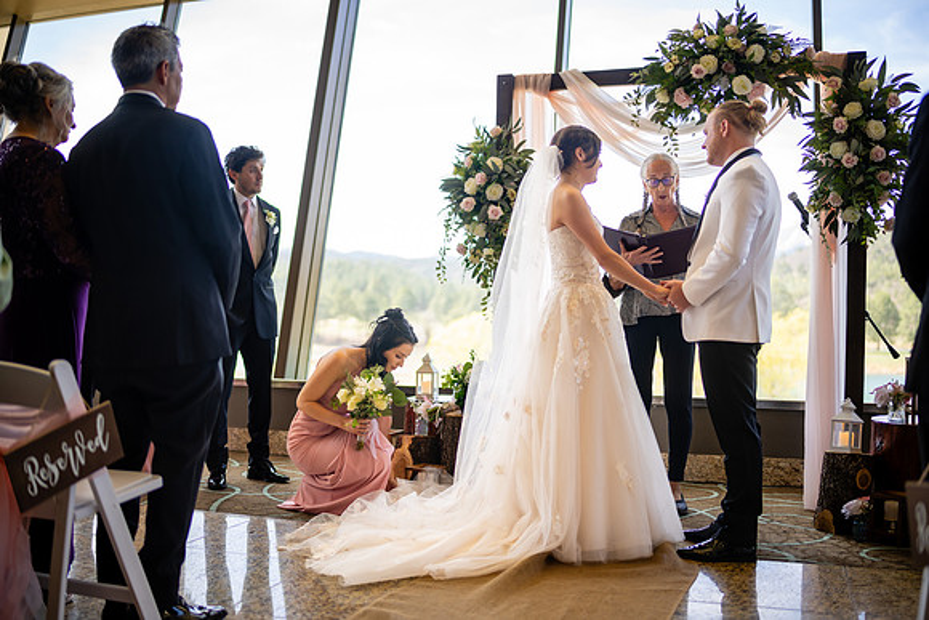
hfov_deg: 54.0
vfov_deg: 37.5
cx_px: 464
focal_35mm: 35
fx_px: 913
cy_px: 310
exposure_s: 1/250
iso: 100
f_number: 1.4
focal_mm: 35
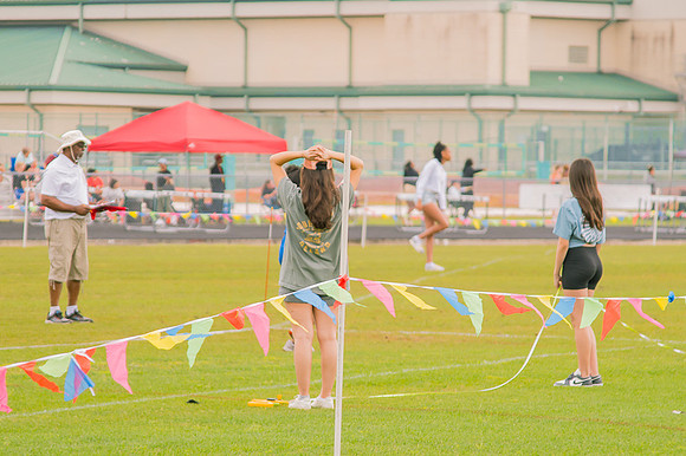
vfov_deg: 5.4
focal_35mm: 255
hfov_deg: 8.1
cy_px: 241
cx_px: 389
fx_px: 4851
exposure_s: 1/200
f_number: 4
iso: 200
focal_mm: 120
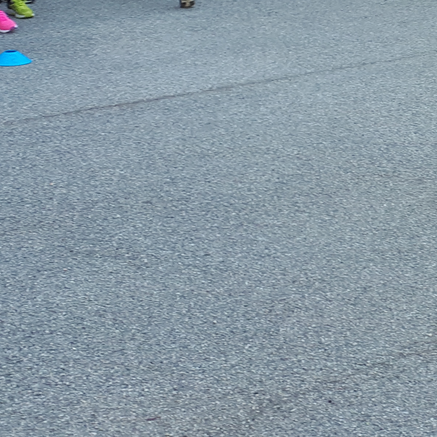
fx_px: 1314
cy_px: -10
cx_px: 582
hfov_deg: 17.6
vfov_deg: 18.4
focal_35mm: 92
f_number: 1.9
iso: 40
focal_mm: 3.6
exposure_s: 1/112
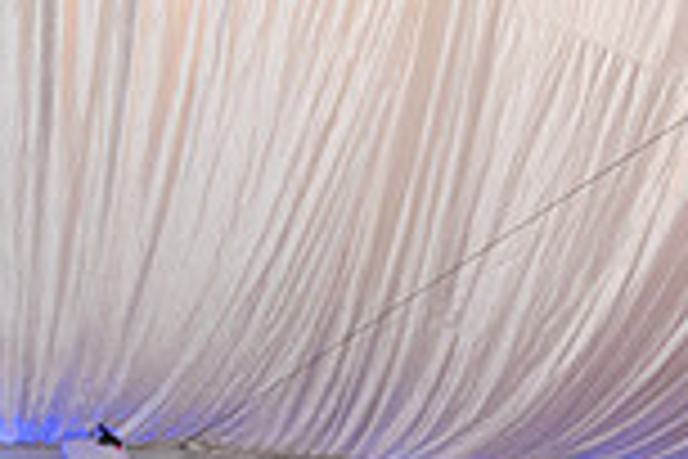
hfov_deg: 18.2
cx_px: 648
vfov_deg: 11.7
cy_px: 781
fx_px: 2102
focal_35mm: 110
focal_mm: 29
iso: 1000
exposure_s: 1/160
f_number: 2.8
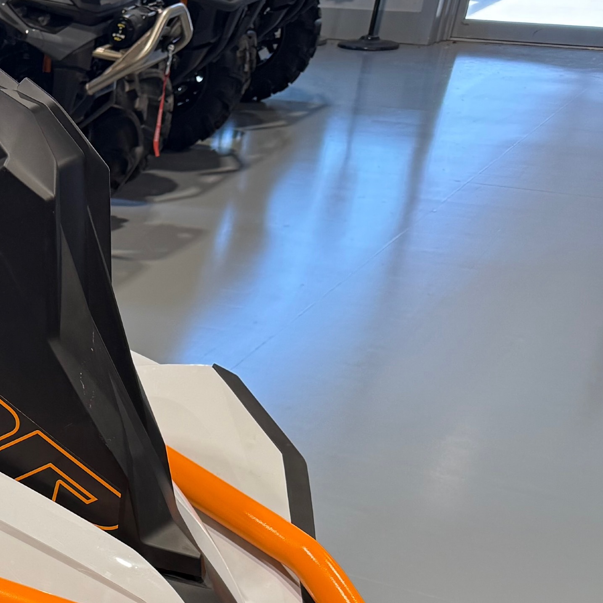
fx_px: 1380
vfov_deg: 22.6
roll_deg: +1.3
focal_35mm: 70
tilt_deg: -34.1
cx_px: -298
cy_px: 738
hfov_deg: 21.0
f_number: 1.78
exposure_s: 1/121
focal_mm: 6.76
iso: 100
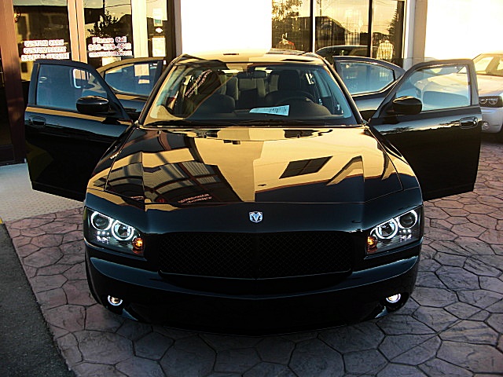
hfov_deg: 51.4
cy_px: 188
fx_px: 523
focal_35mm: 36
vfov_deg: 39.7
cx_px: 252
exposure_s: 1/100
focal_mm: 6.3
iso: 50
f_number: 2.8
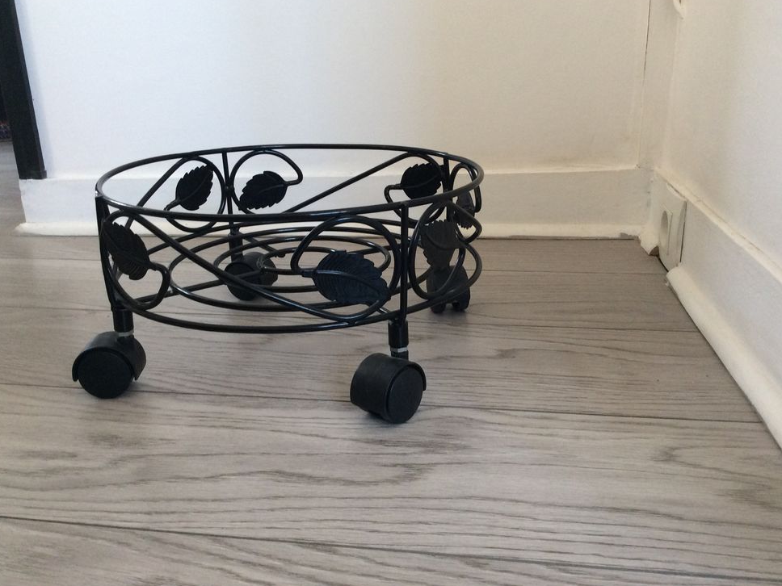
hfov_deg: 55.4
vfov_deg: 42.9
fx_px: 745
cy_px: 291
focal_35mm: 33
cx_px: 385
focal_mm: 3.3
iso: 80
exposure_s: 1/25
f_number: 2.4
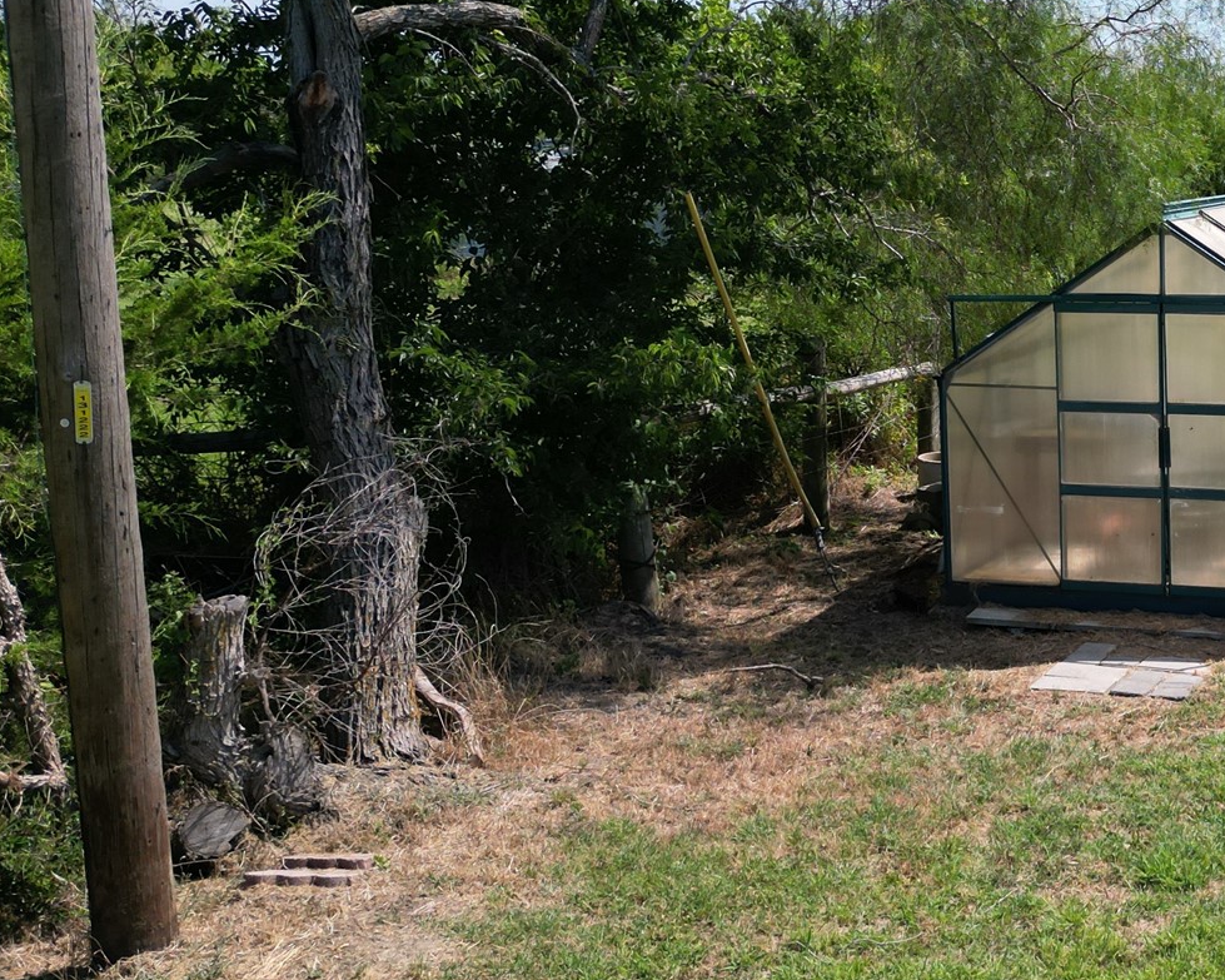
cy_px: 446
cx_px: 1231
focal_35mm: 49
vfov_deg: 30.8
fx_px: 1776
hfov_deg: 34.5
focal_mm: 6.72
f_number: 1.7
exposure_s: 1/3000
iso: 130
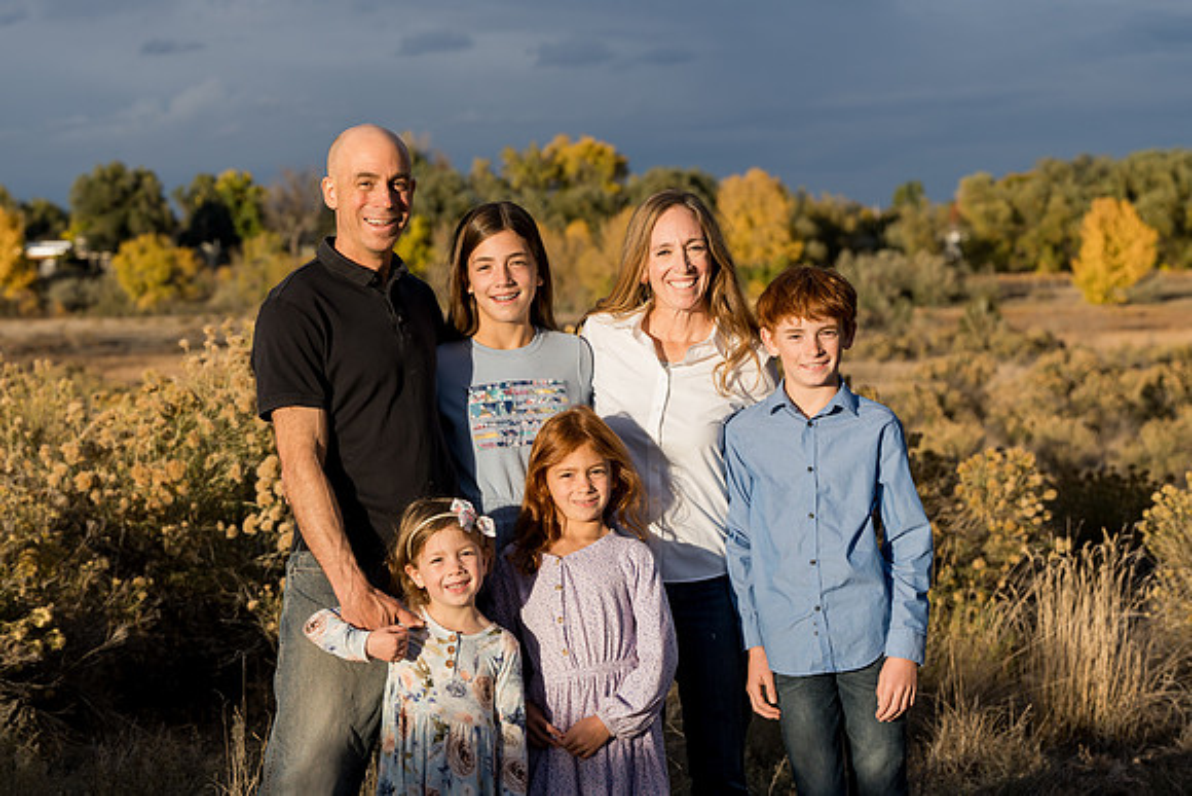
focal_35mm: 100
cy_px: 398
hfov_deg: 20.4
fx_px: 3312
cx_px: 596
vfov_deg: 13.7
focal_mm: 100
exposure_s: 1/320
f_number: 6.3
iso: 320
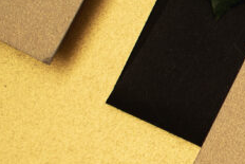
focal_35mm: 265
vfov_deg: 5.2
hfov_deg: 7.4
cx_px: 530
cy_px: 38
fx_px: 1805
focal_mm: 40
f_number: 4
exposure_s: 1/125
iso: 100
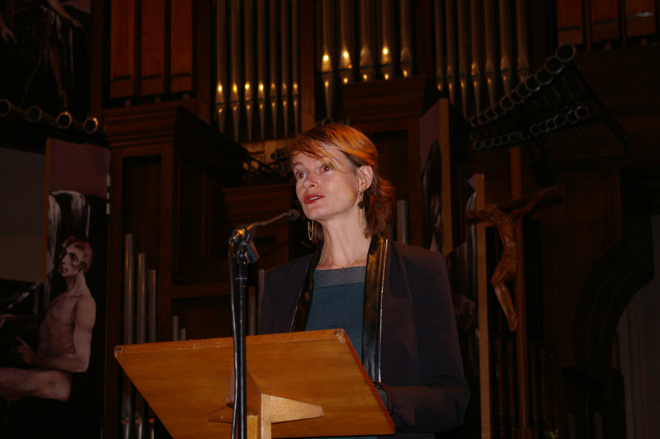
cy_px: 220
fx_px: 1511
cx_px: 330
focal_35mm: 82
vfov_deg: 16.5
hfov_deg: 24.6
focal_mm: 55
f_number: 5.6
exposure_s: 1/60
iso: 400
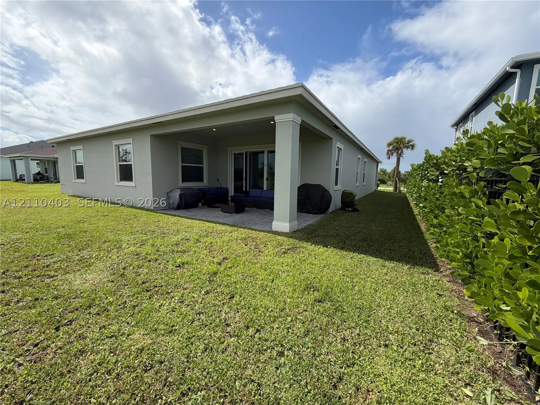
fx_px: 218
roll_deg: -0.9
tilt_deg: -6.8
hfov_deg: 102.1
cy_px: 202
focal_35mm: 14
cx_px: 270
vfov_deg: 85.7
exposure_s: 1/1017
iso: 25
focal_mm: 2.22
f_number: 2.2
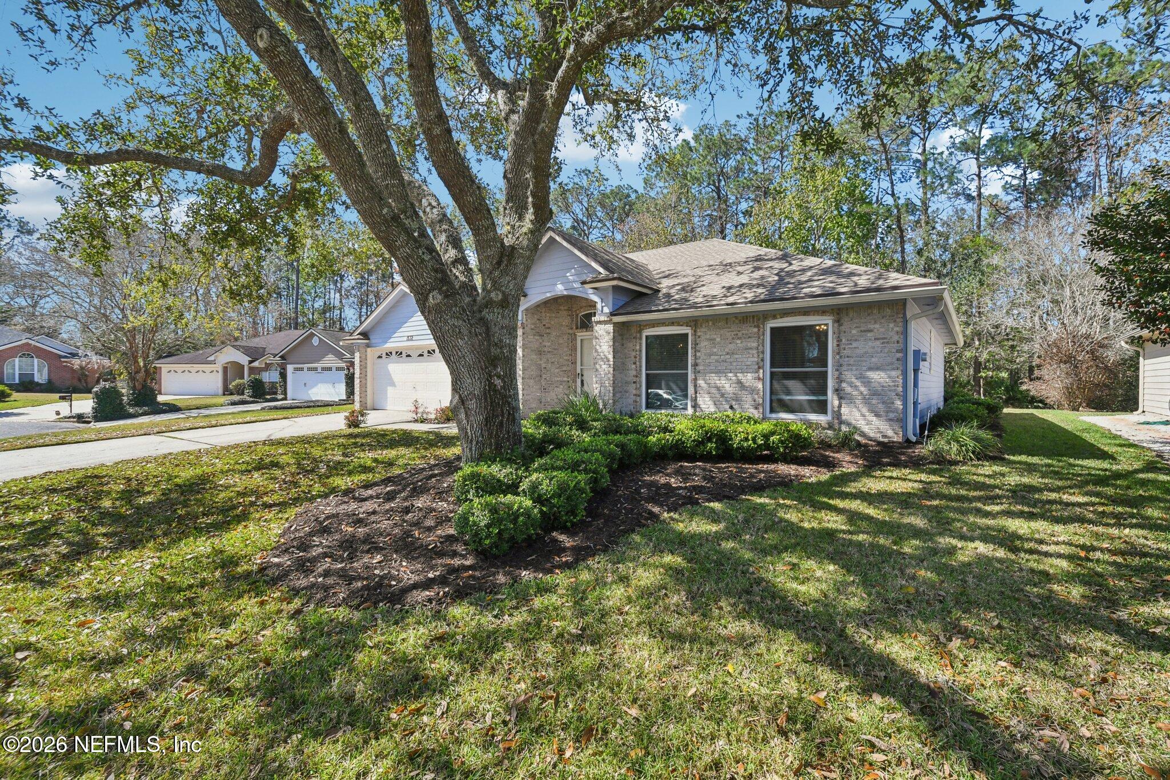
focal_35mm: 15
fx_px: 487
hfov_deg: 100.4
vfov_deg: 77.3
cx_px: 585
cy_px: 390
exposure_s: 1/250
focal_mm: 10
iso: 400
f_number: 8
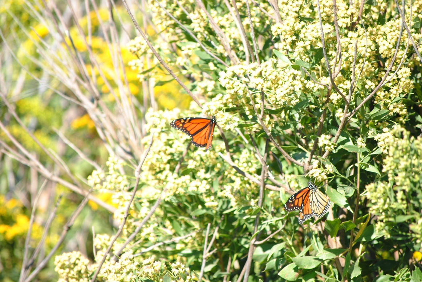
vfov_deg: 4.6
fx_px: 3521
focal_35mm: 300
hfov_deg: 6.9
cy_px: 141
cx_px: 211
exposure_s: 1/200
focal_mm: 200
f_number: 5.6
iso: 200
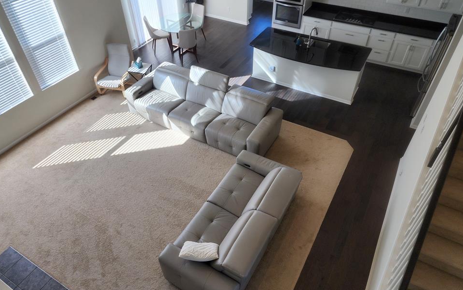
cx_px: 228
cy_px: 138
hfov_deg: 70.4
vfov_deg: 47.6
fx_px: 328
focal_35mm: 26
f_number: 1.8
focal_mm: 6.4
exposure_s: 1/120
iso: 64
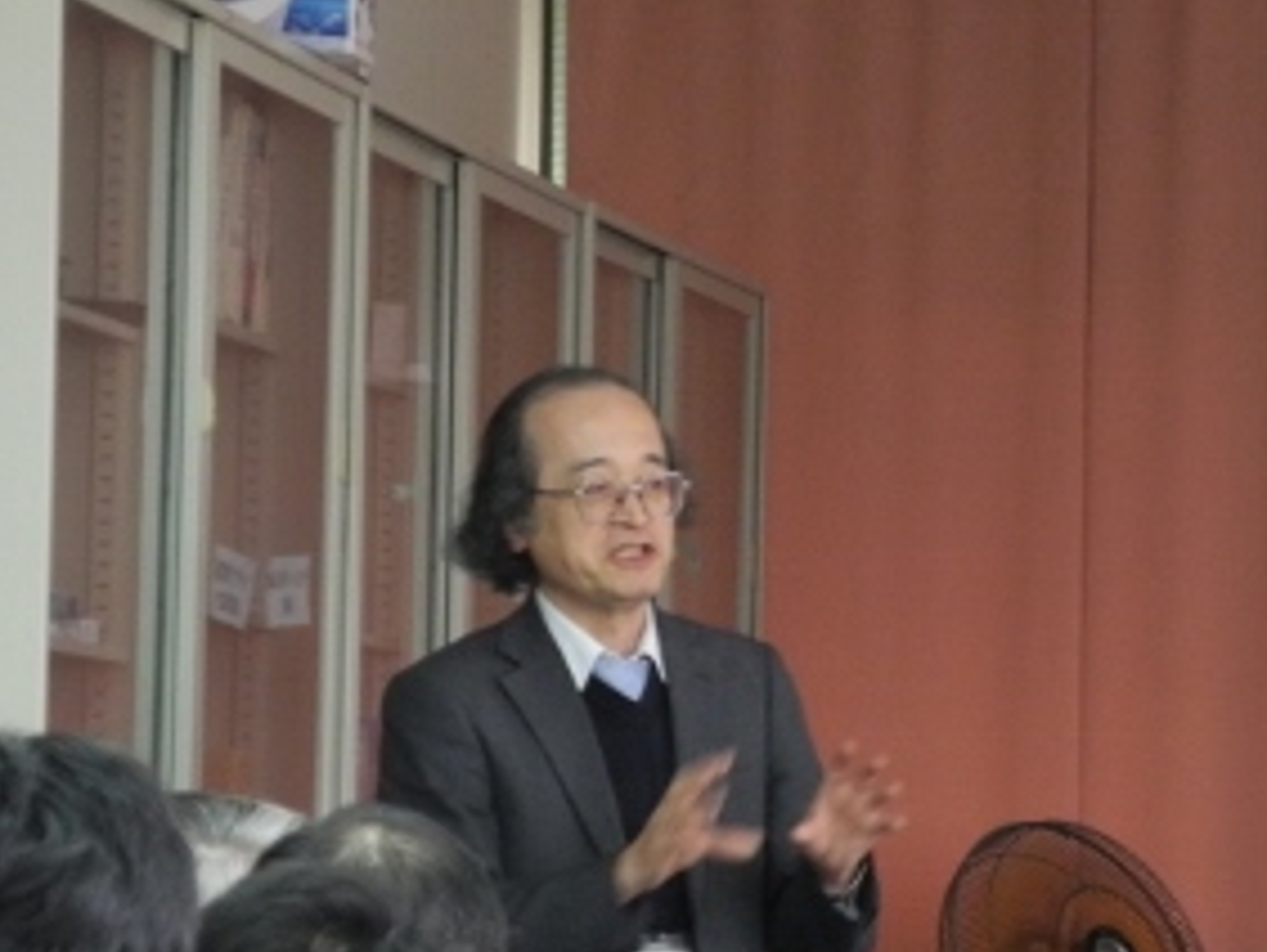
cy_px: 840
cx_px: 1024
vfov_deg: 5.5
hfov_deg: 7.3
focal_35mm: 270
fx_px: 9891
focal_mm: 25.4
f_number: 4.5
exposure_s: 1/20
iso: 400
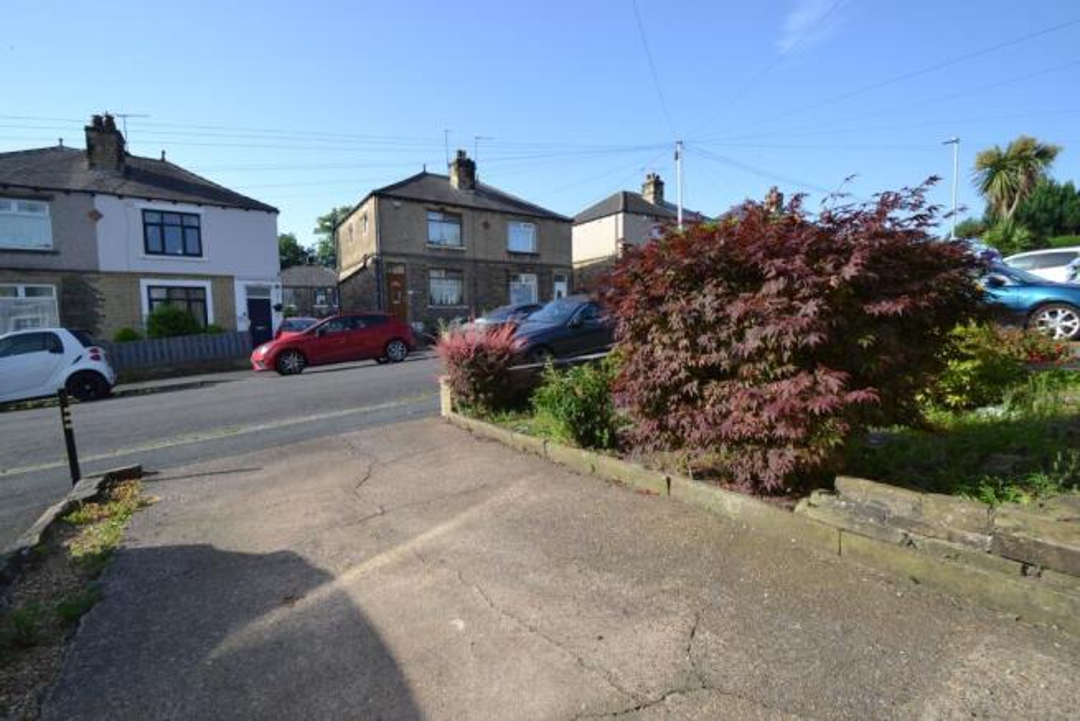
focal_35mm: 15
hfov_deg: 100.4
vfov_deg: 77.4
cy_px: 360
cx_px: 540
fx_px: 450
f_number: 6.3
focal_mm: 10
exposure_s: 1/160
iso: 100
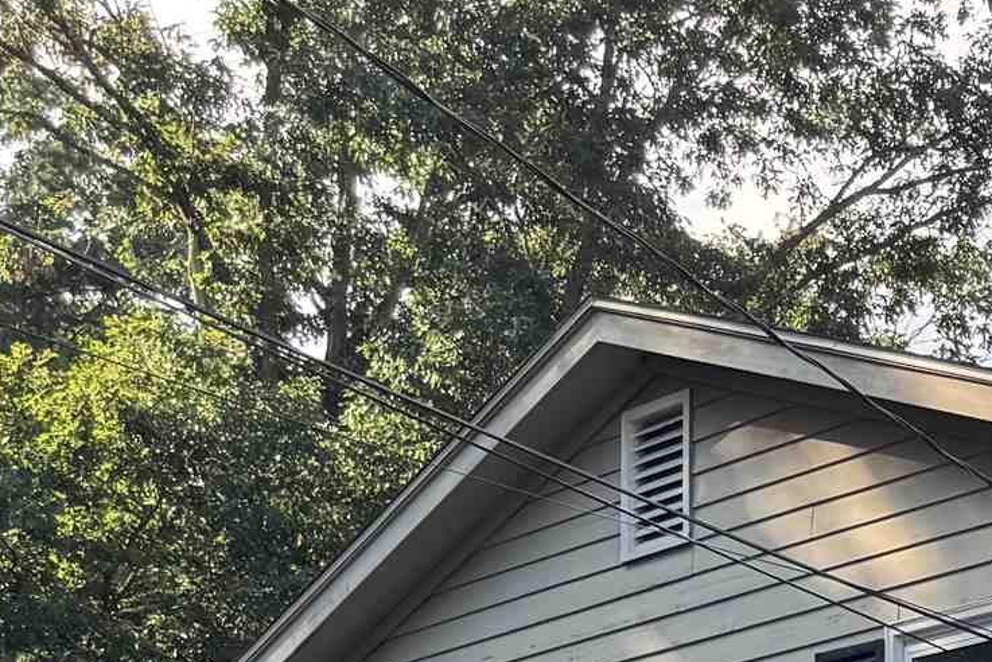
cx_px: 1734
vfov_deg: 12.0
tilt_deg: +3.2
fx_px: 2867
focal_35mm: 104
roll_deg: +0.2
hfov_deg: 16.7
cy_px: 1239
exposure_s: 1/544
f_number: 1.78
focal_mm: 6.76
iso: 80
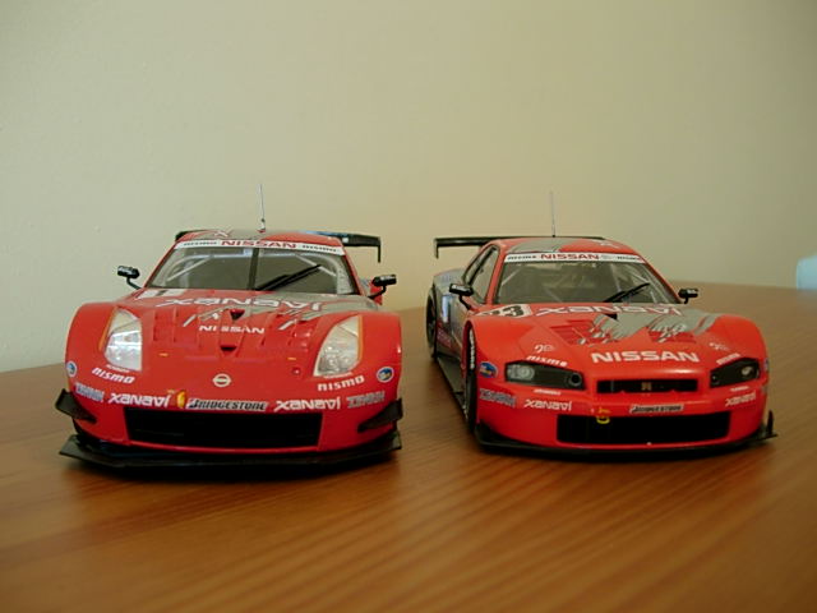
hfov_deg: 49.0
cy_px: 306
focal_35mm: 38
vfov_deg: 37.7
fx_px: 897
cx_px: 408
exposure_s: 1/32
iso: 115
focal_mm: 7.8
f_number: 2.8
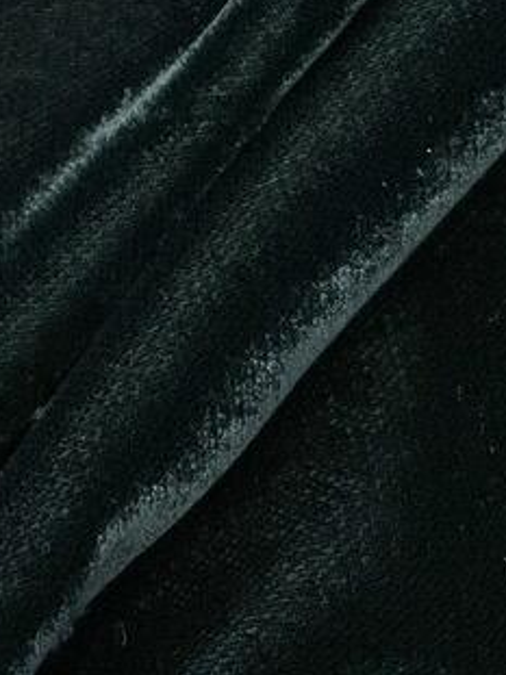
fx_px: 2087
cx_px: -35
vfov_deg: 15.0
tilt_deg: -84.3
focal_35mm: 107
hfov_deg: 13.6
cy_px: -675
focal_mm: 5.7
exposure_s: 1/700
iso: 50
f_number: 1.5
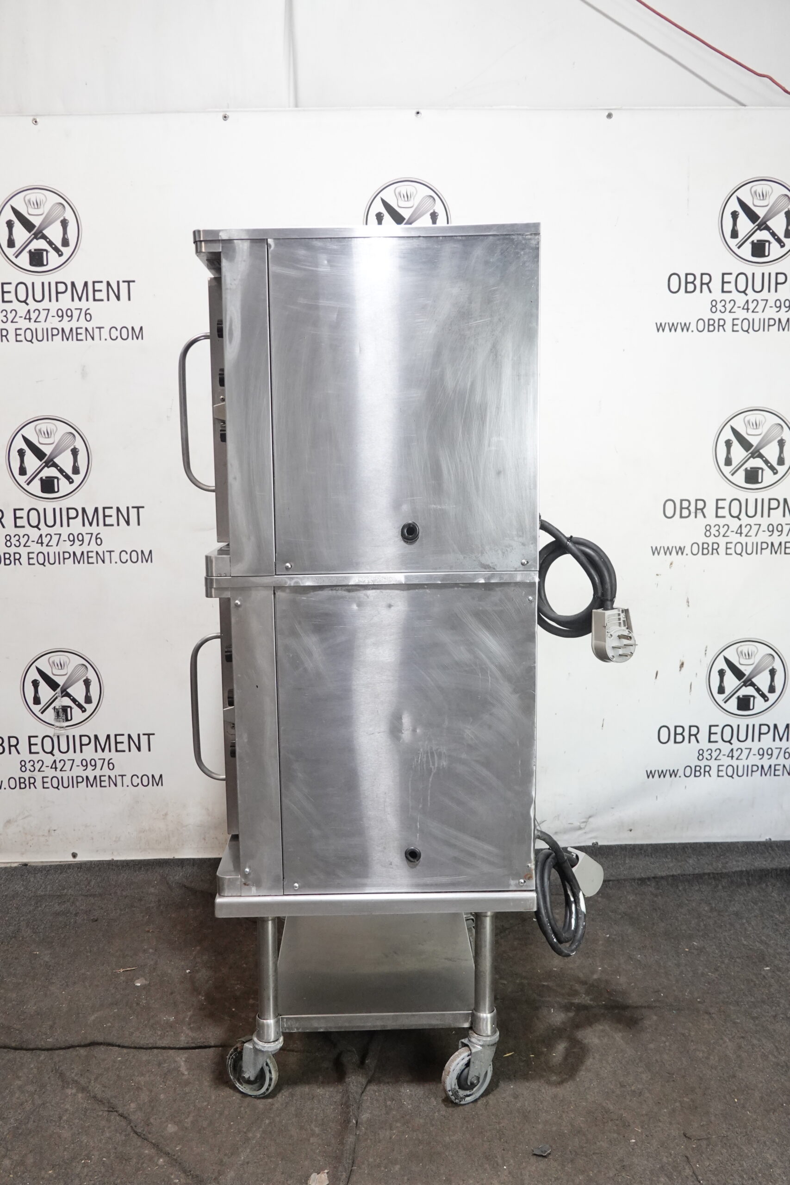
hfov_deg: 41.1
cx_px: 395
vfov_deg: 58.7
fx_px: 1053
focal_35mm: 32
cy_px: 592
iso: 1000
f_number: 3.5
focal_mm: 11.76
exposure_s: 1/40
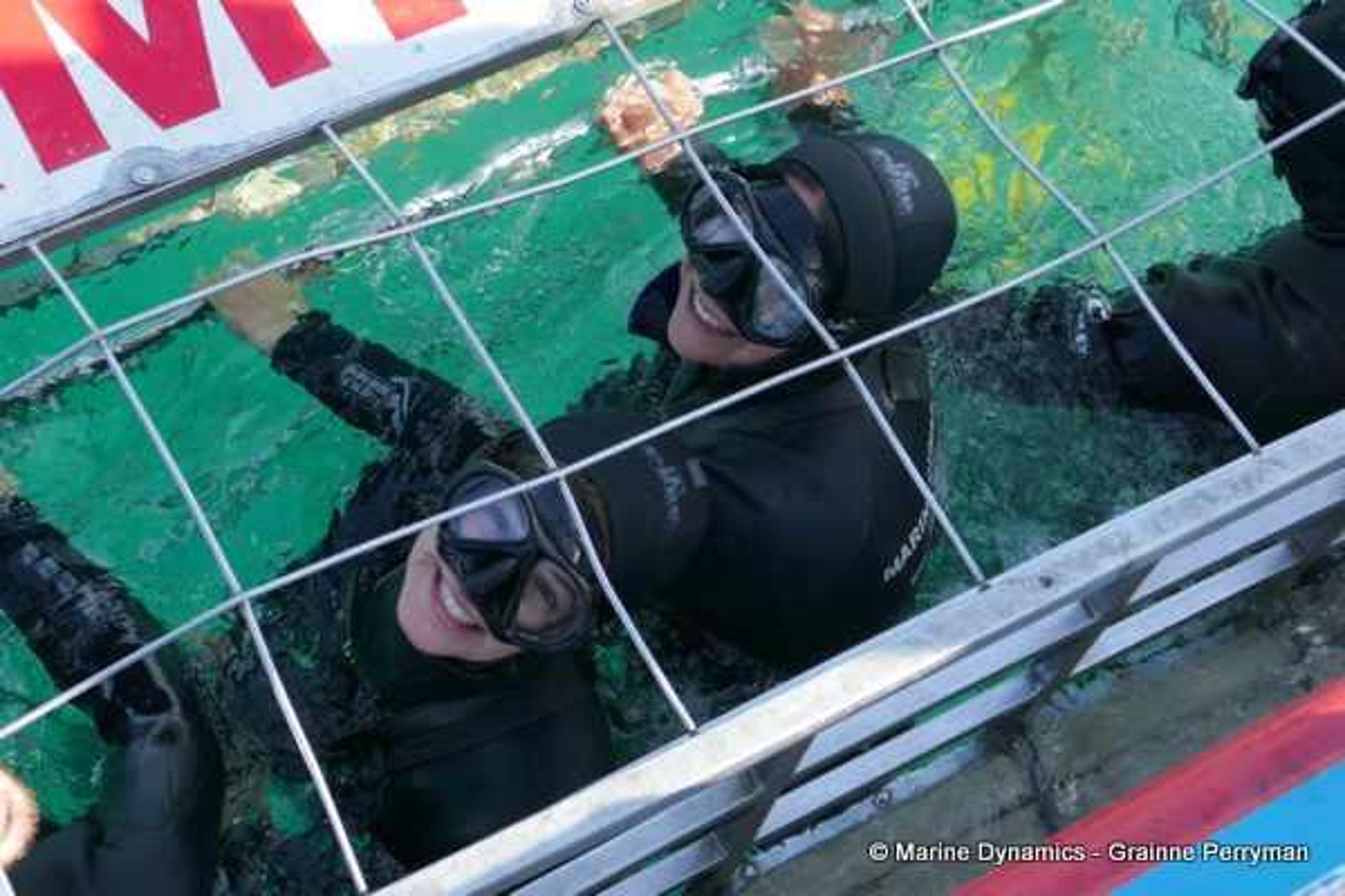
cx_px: 672
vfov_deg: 29.9
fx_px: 1681
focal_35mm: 45
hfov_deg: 43.6
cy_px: 448
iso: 125
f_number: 3.2
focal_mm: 16.24
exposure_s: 1/500
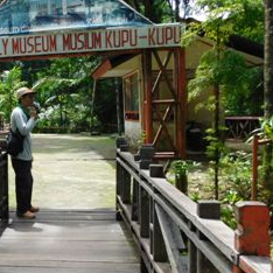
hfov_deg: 38.9
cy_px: 120
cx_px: 13
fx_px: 348
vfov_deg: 42.8
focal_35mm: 39
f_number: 3
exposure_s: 1/400
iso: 125
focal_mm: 4
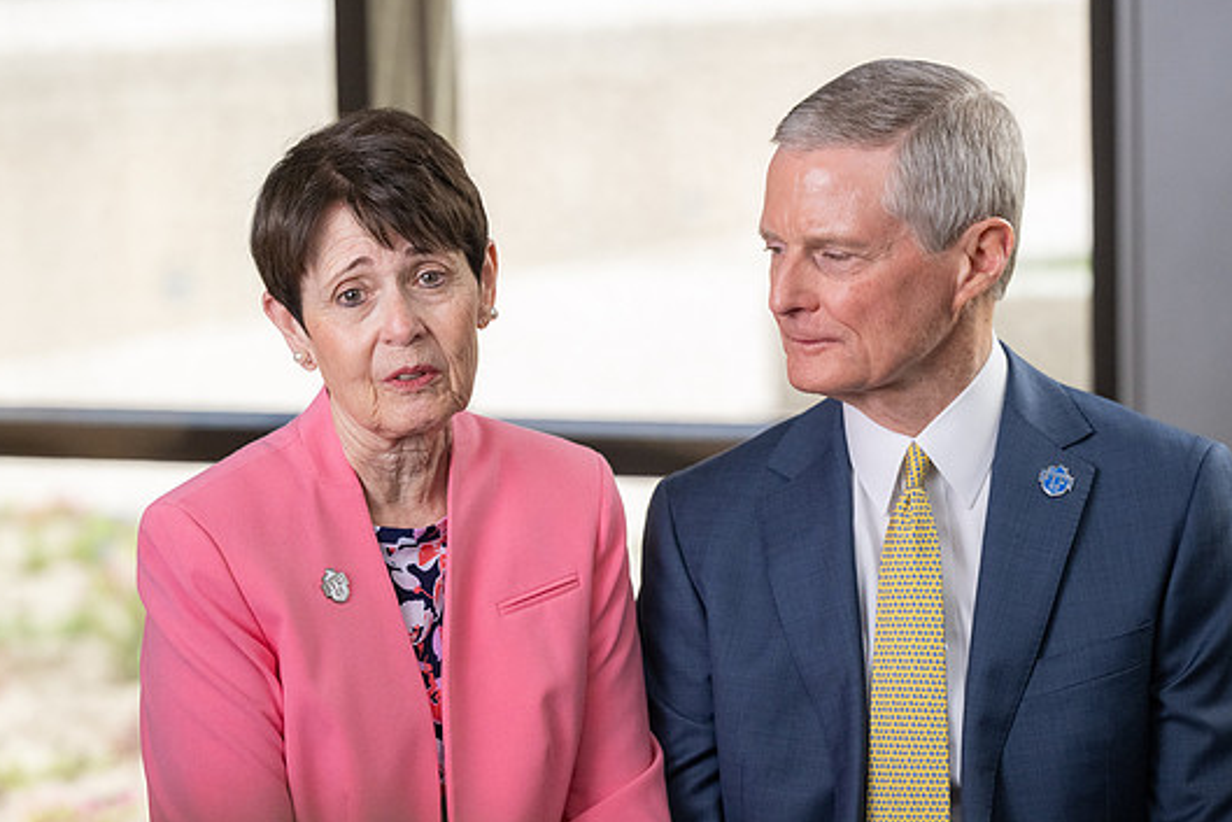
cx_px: 587
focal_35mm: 126
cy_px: 418
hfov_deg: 16.3
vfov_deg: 10.9
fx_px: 4313
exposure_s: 1/400
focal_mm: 115
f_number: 4
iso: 2000
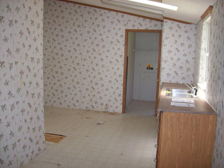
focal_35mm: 36
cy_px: 84
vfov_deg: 39.7
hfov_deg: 51.4
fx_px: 233
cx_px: 112
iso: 80
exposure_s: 1/64
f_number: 2.7
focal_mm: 6
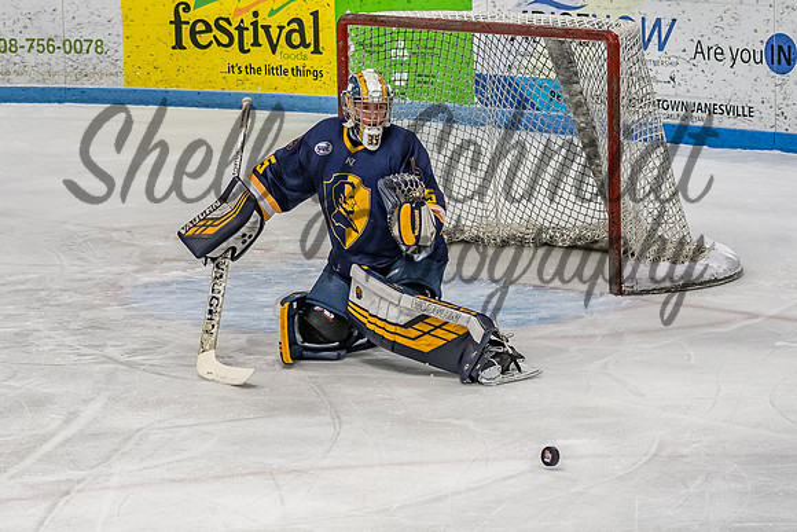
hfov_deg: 12.5
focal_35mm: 164
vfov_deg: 8.4
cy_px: 264
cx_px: 288
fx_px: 3623
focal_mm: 70
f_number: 3.2
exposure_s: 1/800
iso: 1600
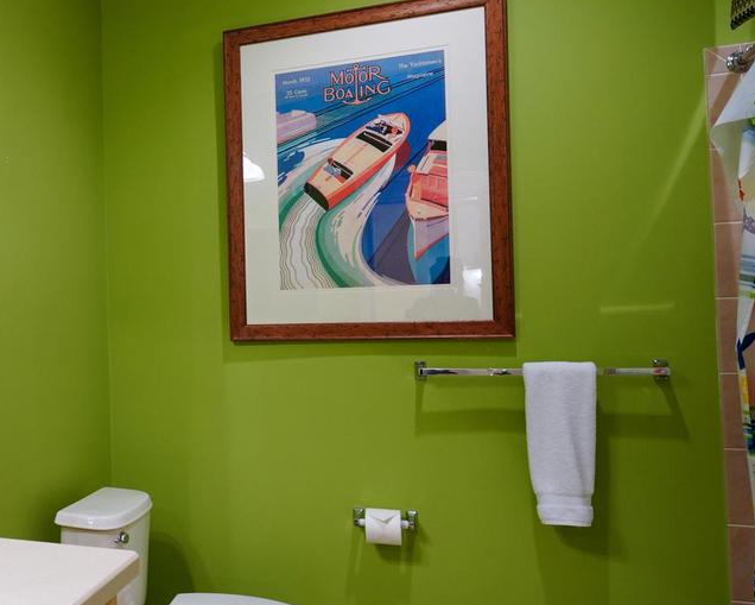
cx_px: 97
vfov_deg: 43.4
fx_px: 760
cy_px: 319
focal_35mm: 34
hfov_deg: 48.2
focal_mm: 16
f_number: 4
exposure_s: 1/30
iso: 1000
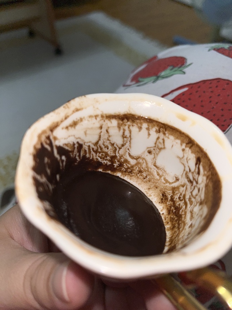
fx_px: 232
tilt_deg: -47.8
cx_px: 116
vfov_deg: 67.3
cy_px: 155
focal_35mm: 26
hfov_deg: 53.1
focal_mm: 5.1
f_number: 1.6
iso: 32
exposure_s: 1/82
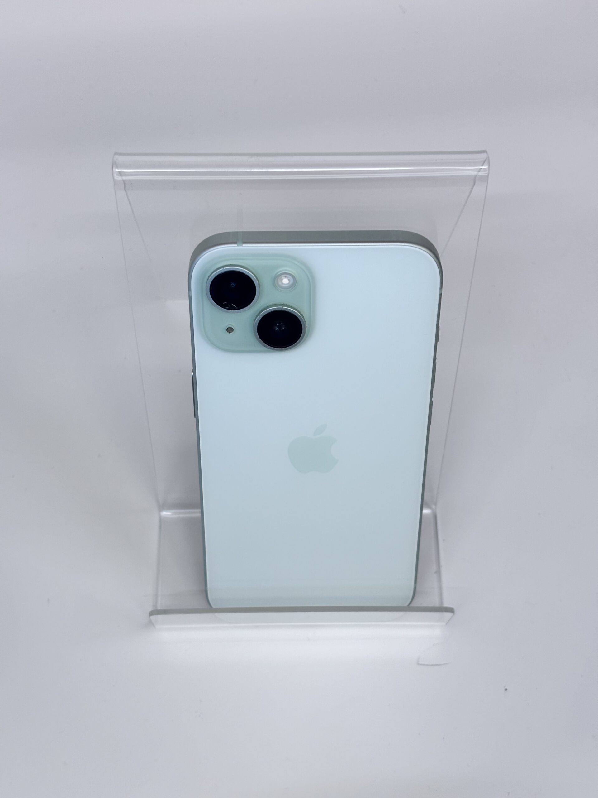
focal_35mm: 52
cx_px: 299
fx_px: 1198
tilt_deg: -68.2
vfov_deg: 36.8
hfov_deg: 28.0
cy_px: 399
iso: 50
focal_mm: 5.96
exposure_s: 1/100
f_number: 1.6
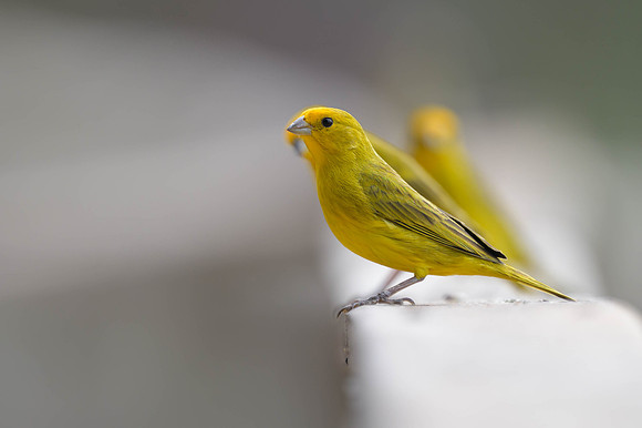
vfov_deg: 1.5
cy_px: 215
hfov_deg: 2.3
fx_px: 15801
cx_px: 223
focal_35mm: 887
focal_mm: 400
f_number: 2.8
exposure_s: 1/1250
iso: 200
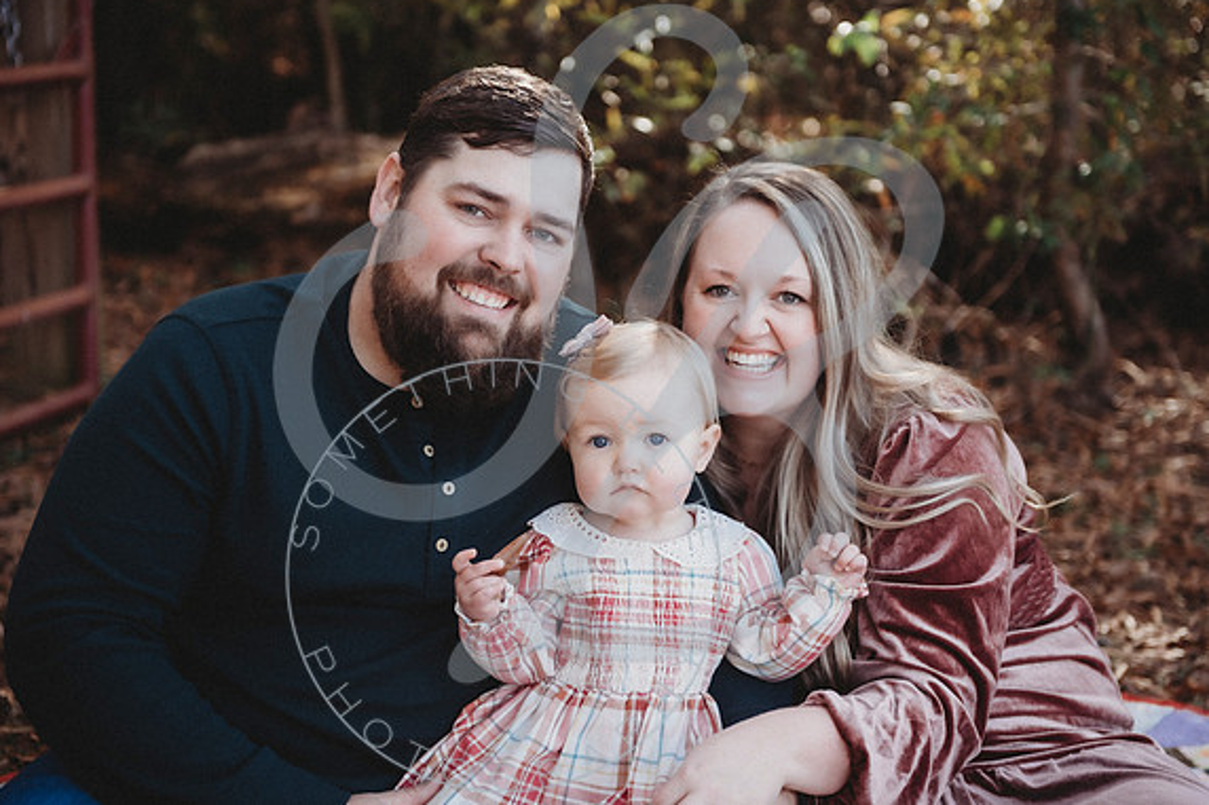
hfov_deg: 28.5
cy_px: 398
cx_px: 609
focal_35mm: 71
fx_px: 2384
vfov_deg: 19.2
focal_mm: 70
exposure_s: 1/250
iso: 100
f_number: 2.8
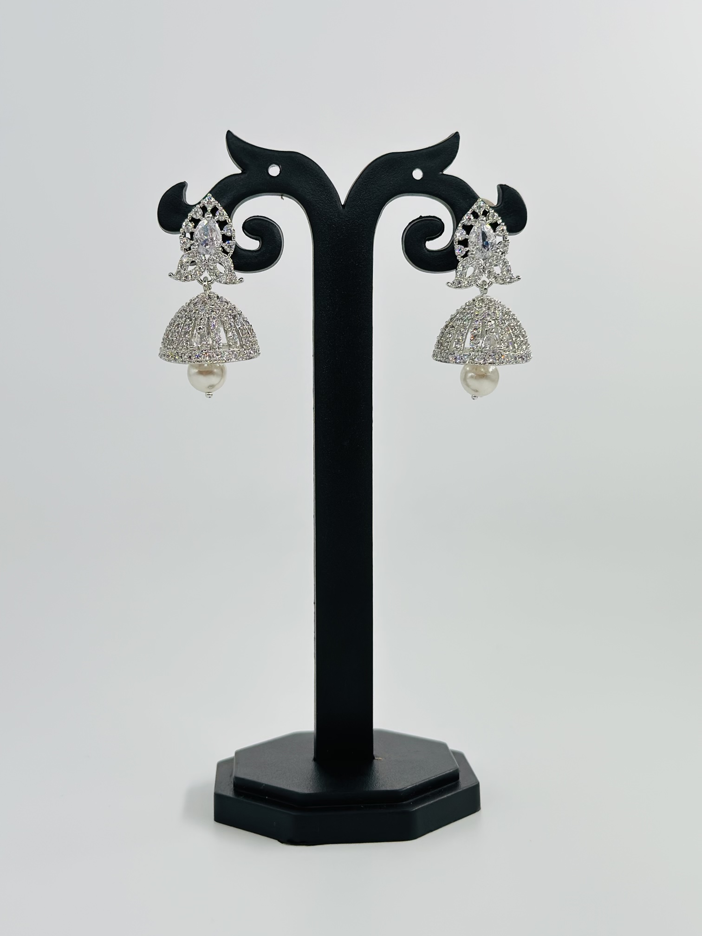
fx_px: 1298
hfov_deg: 30.3
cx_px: 351
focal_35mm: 48
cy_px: 468
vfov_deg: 39.7
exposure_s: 1/1639
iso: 80
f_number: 1.78
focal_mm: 6.86
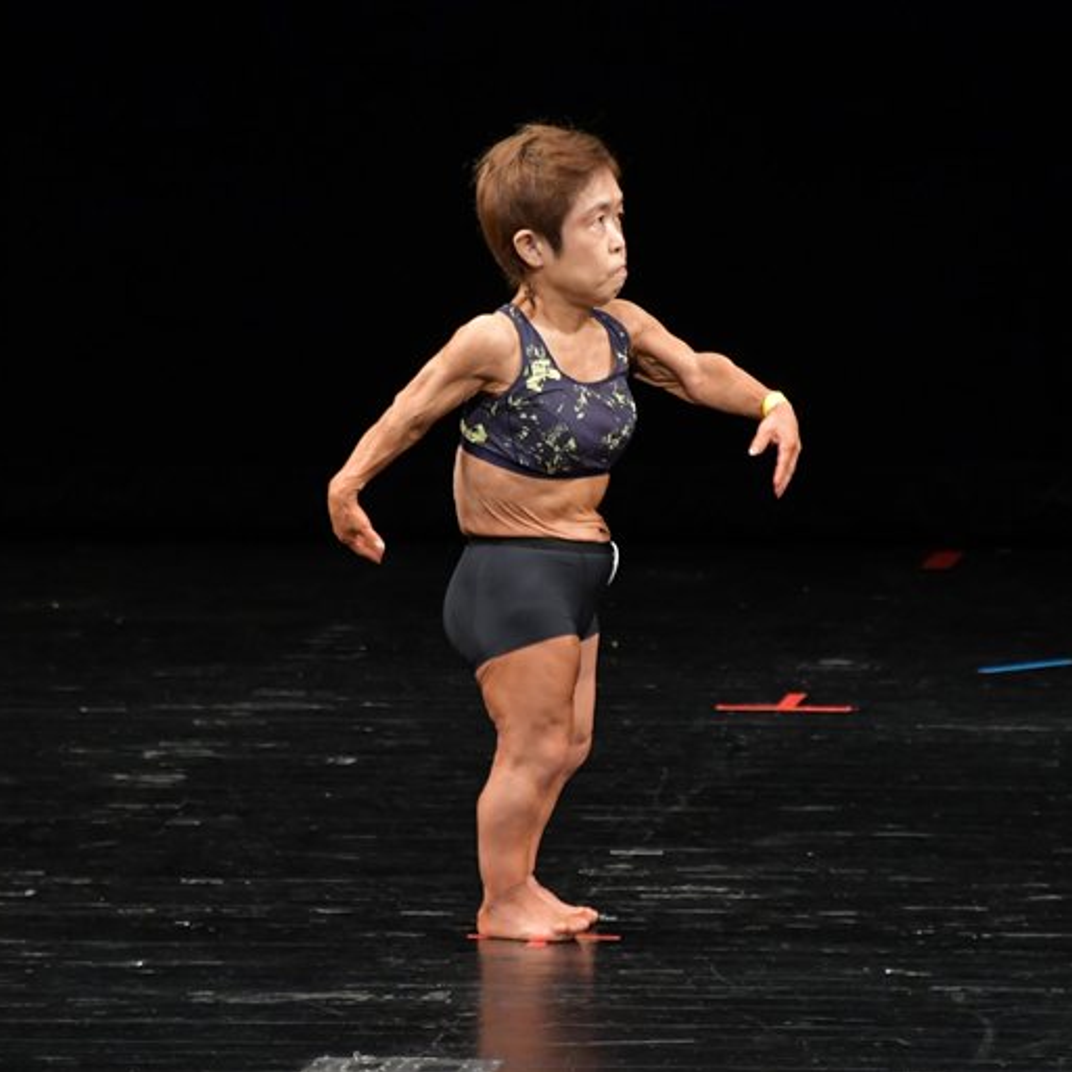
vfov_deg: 3.6
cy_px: 537
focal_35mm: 481
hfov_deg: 3.6
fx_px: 16853
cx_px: 551
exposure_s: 1/400
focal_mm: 250
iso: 2500
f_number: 5.6
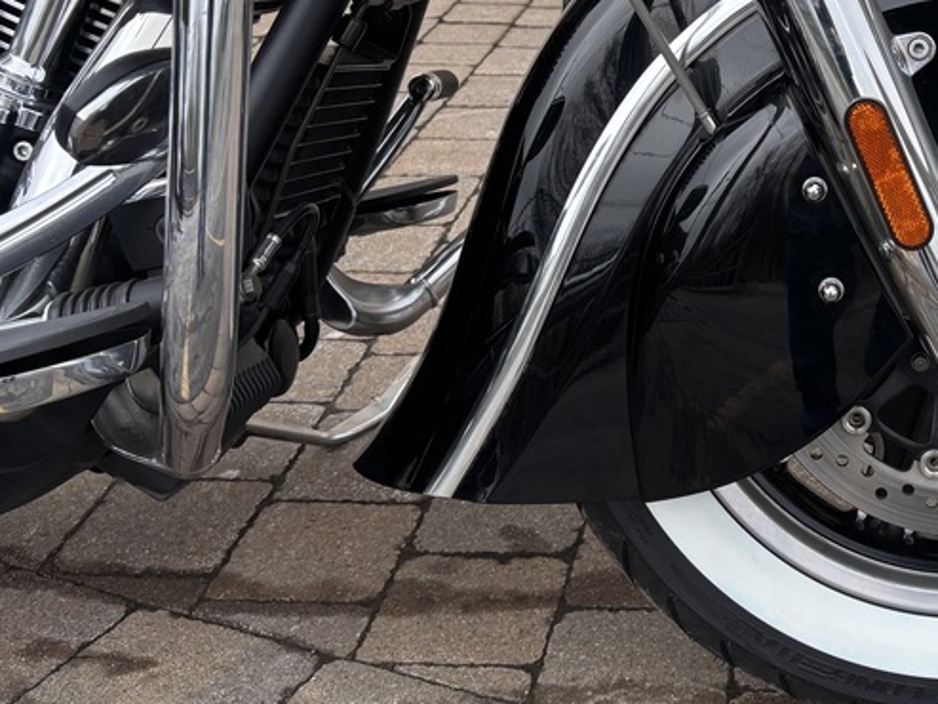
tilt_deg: -20.2
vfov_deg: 26.9
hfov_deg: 33.5
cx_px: 856
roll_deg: -1.5
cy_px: 223
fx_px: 1464
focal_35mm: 54
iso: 50
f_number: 1.6
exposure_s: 1/747
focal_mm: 5.96
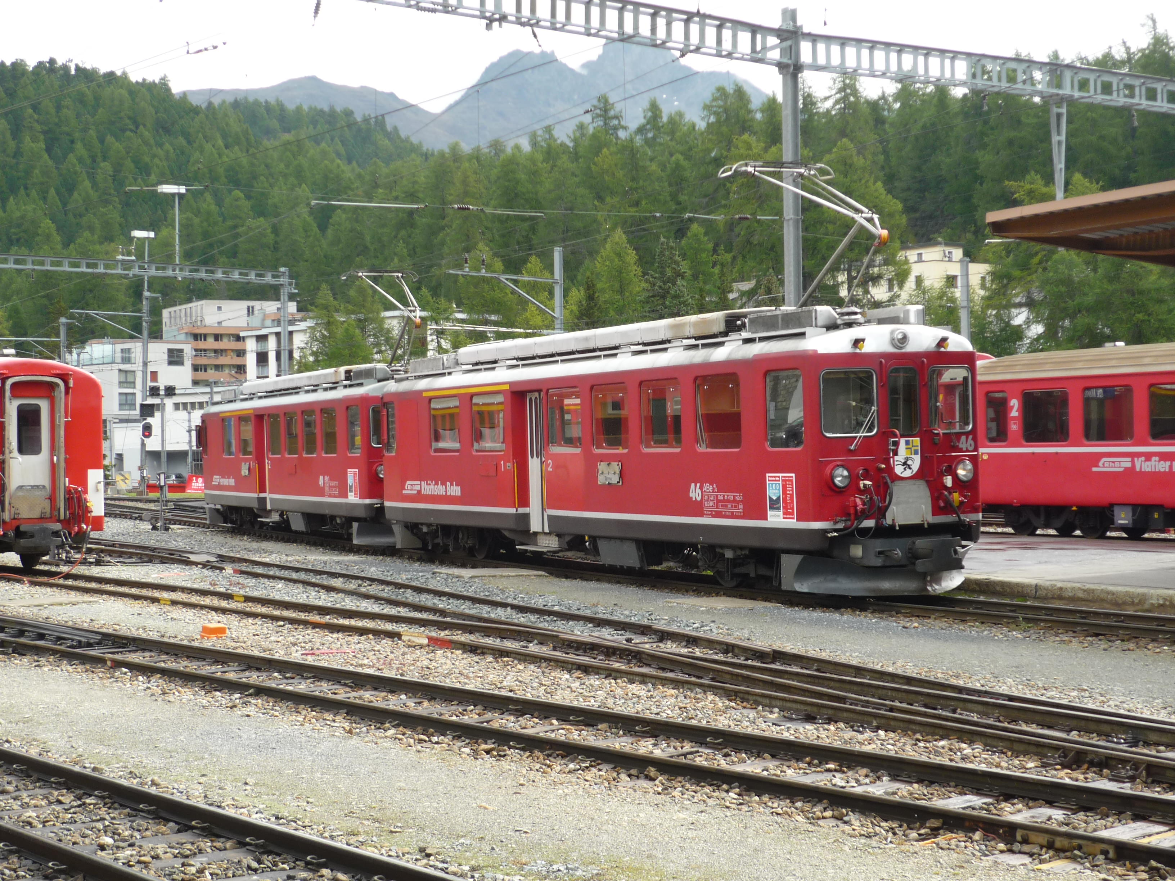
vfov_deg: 26.6
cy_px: 440
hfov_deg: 34.9
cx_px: 588
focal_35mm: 55
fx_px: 1867
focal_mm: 9.1
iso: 100
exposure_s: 1/200
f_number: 3.4
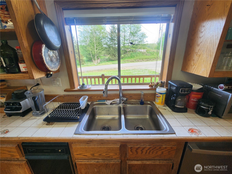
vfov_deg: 89.9
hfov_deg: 106.2
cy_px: 87
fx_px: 87
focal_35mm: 13
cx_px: 116
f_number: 2.2
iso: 125
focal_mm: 2.2
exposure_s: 1/60
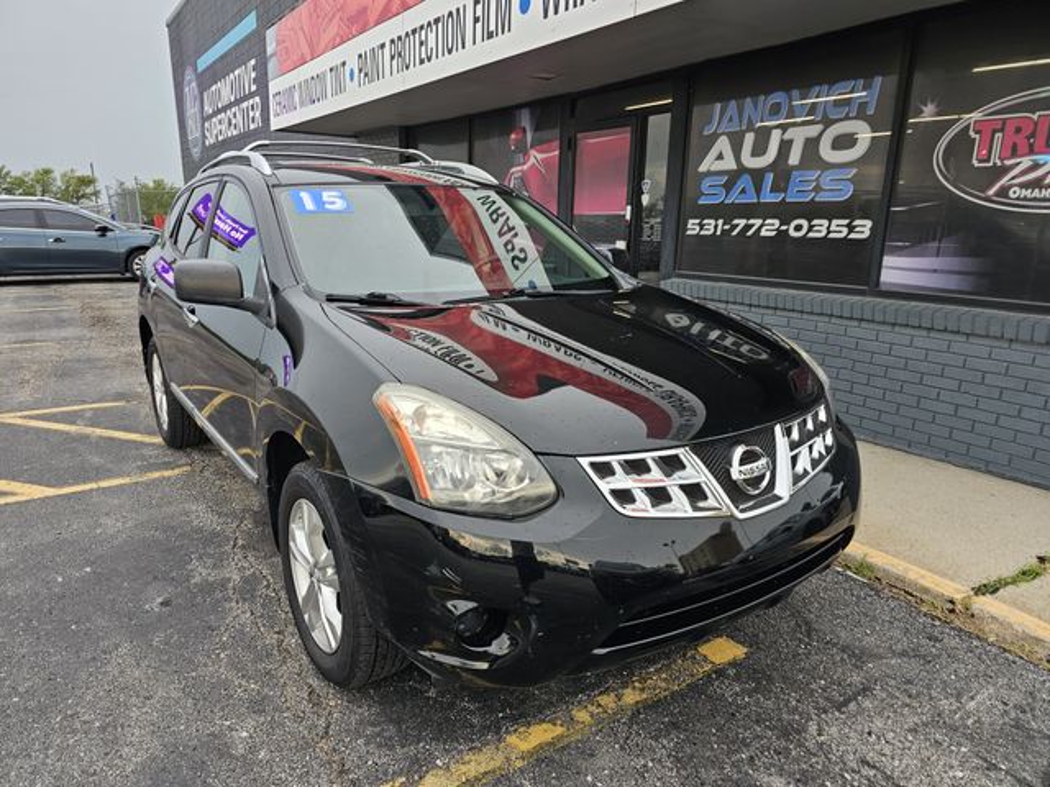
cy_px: 394
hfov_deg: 73.9
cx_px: 525
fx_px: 698
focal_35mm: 23
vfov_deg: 58.9
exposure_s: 1/180
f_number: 1.7
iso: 50
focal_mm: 6.3
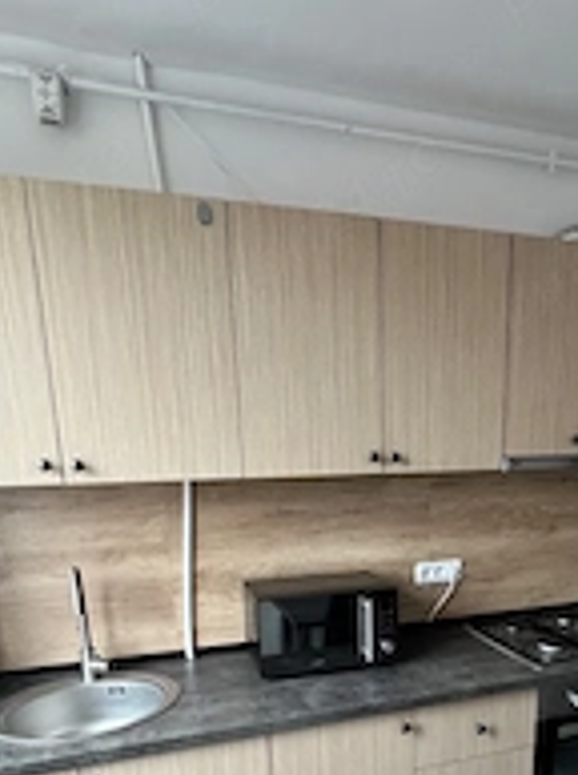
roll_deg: +0.3
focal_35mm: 27
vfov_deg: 61.2
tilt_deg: -13.7
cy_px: 594
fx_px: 603
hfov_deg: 50.1
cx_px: 393
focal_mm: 1.57
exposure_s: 1/60
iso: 400
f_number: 1.8
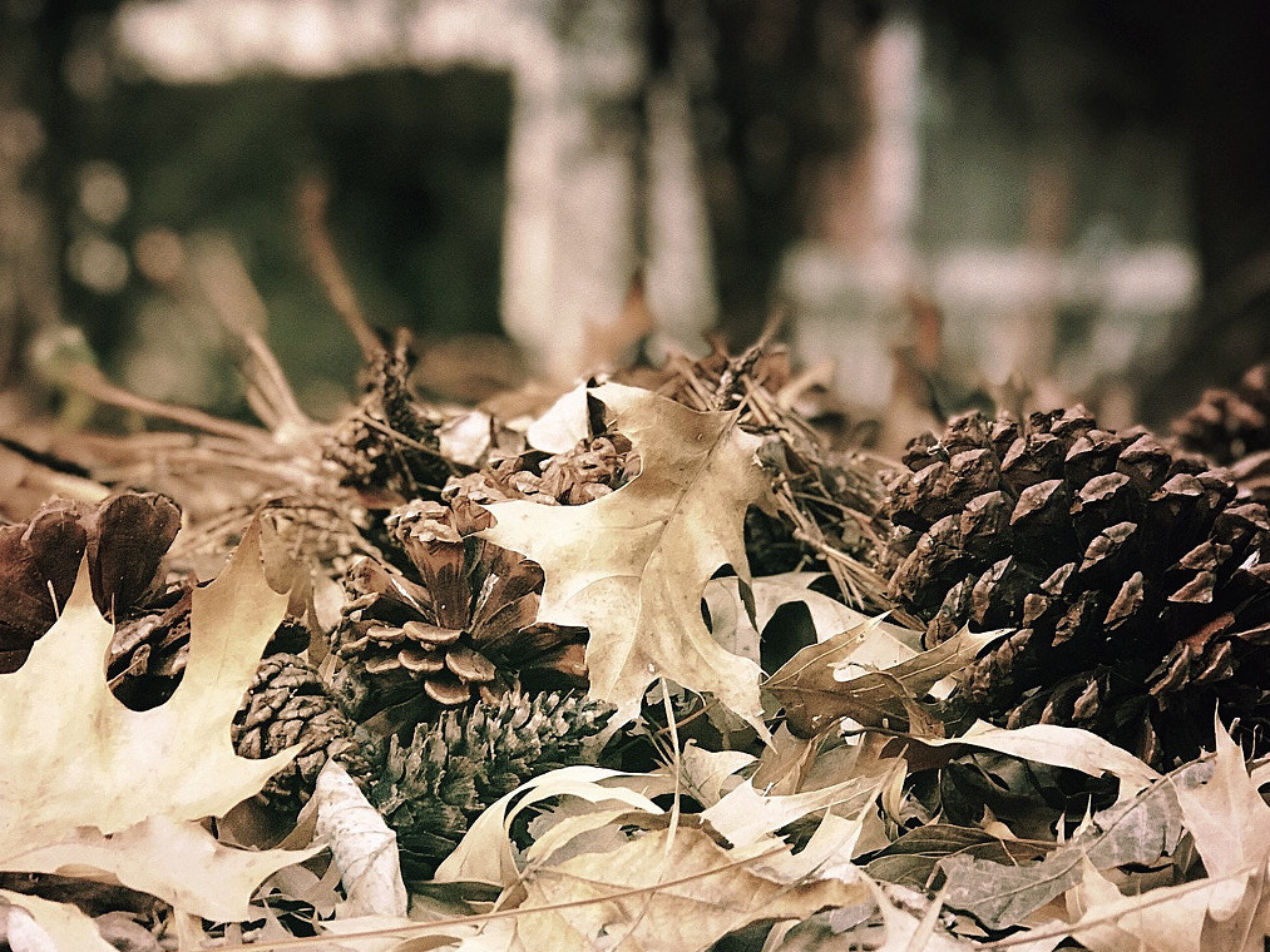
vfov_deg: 16.4
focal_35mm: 90
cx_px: 611
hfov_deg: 21.8
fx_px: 3302
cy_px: 681
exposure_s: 1/60
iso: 100
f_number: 2.8
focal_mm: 6.6
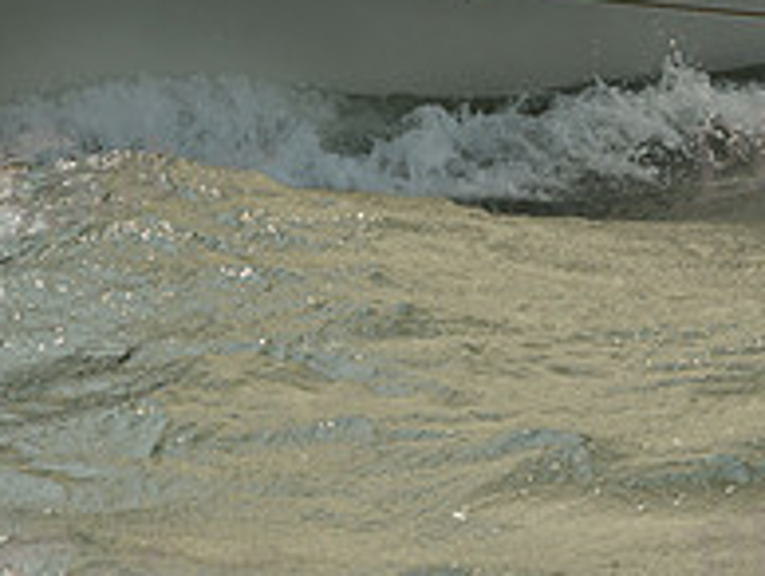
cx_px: 489
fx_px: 4956
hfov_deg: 8.8
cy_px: -49
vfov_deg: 6.6
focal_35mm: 224
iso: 320
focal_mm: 78
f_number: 9
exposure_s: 1/1250
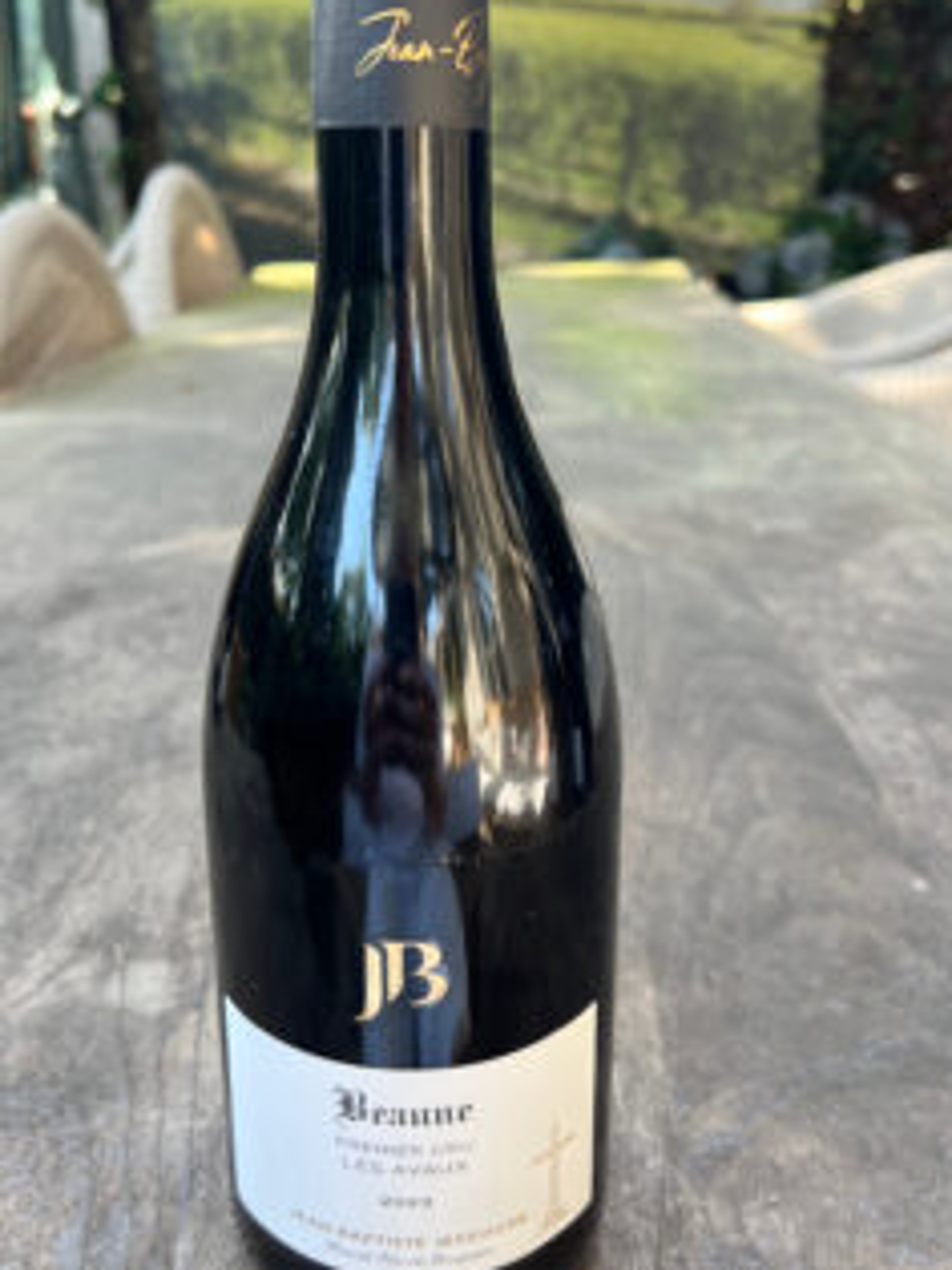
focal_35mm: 33
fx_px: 1211
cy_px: 524
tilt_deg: -16.3
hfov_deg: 42.9
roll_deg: +0.7
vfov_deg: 55.1
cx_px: 444
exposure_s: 1/121
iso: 50
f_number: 1.5
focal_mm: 5.7
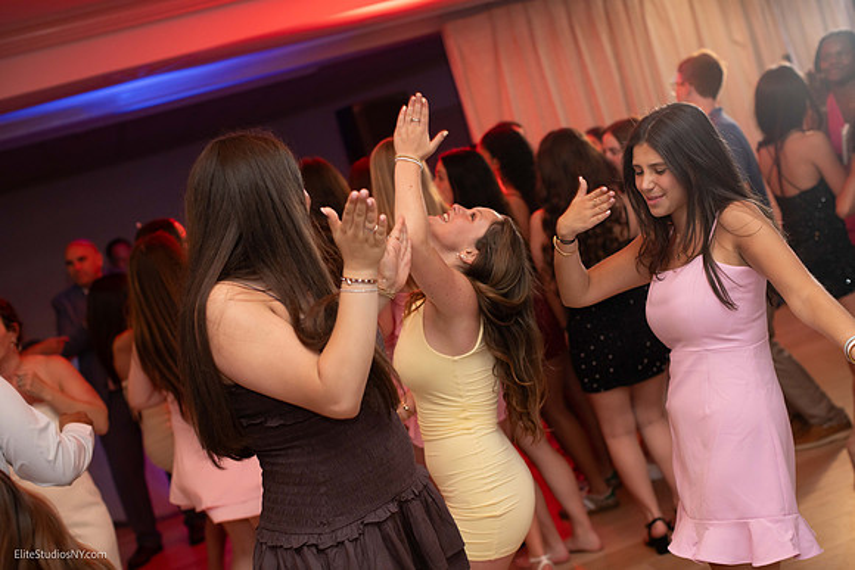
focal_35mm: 50
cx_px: 428
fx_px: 1188
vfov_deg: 27.0
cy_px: 285
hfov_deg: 39.6
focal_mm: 50
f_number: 2.8
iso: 1600
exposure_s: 1/125
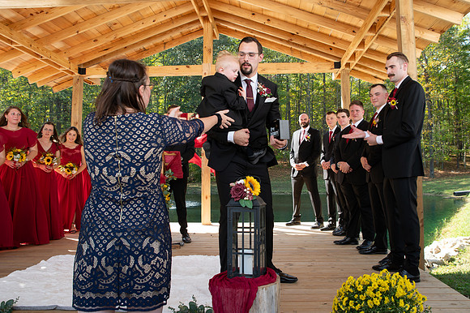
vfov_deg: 47.1
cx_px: 260
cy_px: 149
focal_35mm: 27
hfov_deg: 66.3
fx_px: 358
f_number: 5.6
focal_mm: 24
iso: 320
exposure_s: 1/200
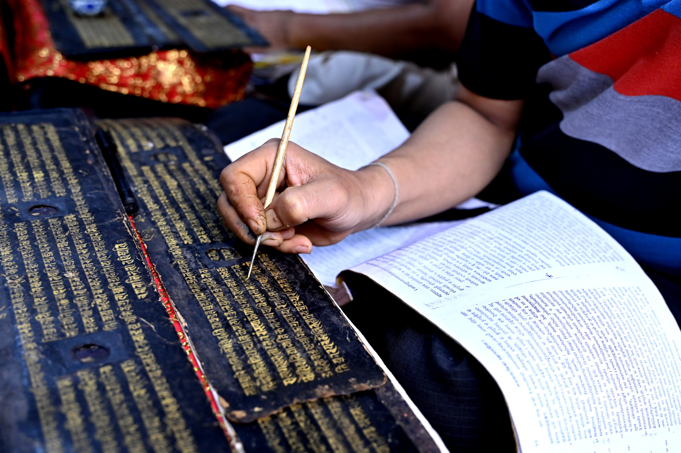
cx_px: 340
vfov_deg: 34.2
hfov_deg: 49.6
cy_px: 226
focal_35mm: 39
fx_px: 737
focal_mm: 39
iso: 1000
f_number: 4
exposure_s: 1/160
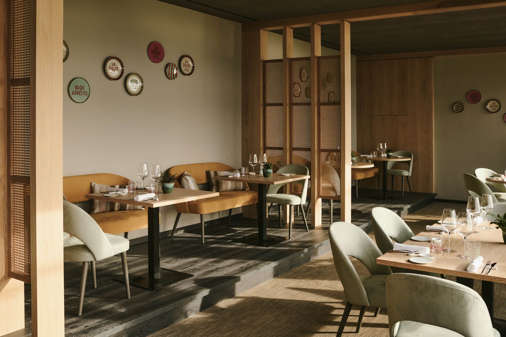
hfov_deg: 54.4
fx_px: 492
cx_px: 253
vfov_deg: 37.9
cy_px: 168
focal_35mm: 35
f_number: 8
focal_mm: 35
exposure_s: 1/100
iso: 200
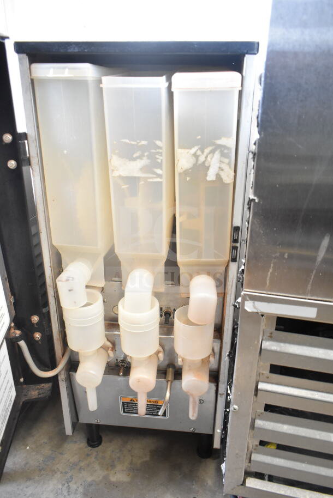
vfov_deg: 67.4
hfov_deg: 48.0
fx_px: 374
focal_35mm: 27
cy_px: 249
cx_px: 166
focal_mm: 18
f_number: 3.5
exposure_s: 1/30
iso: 2000
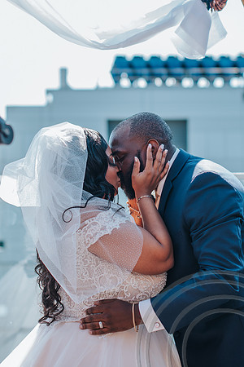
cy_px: 140
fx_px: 943
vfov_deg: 21.9
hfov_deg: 14.7
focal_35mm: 93
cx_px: 109
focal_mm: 50
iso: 64
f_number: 2.5
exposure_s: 1/640
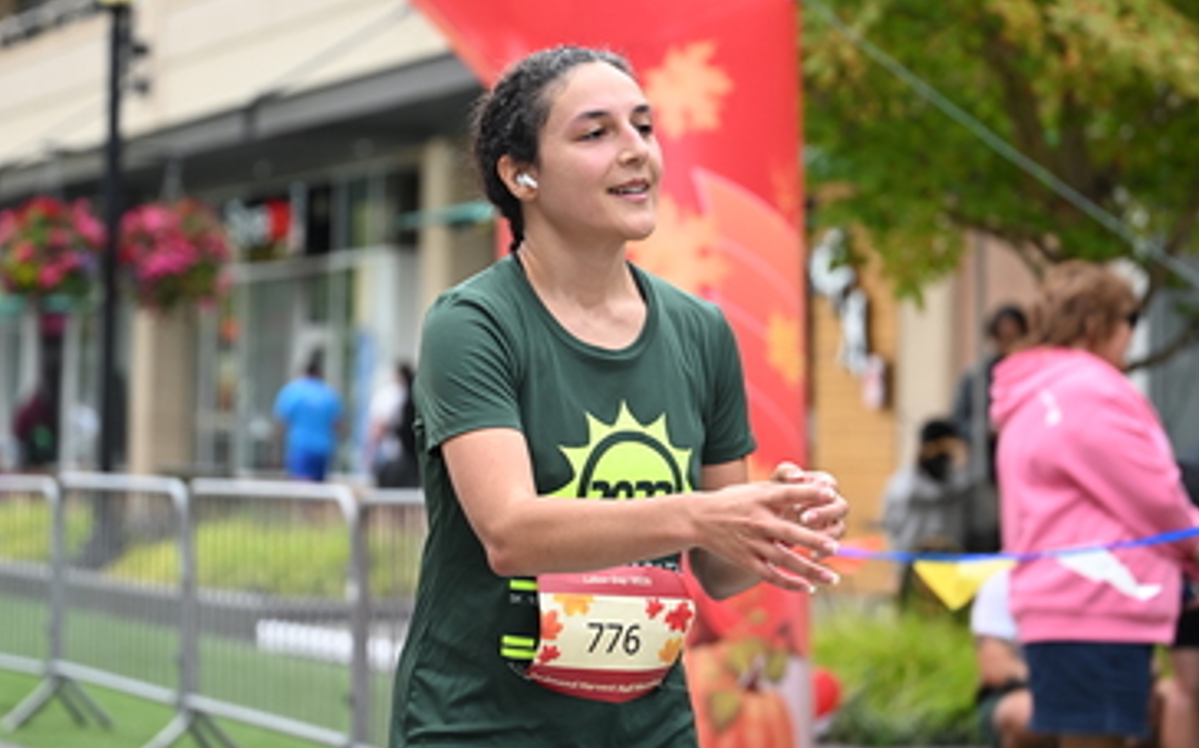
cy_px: 310
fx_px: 3625
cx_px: 598
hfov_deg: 18.8
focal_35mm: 111
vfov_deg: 11.8
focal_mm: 72
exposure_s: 1/2000
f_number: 2.8
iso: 640
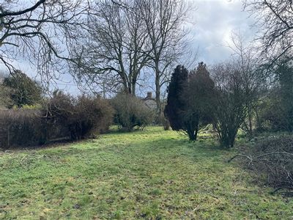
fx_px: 220
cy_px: 110
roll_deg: +2.2
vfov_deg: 53.1
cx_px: 146
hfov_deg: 67.3
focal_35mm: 26
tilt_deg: +3.7
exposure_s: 1/1114
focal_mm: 4.2
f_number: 1.6
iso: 32
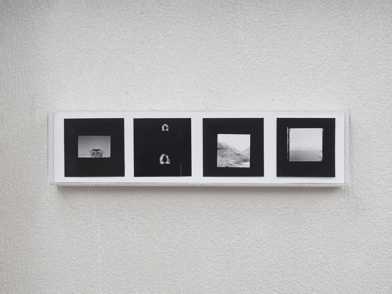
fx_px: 623
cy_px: 147
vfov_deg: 26.6
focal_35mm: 55
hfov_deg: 34.9
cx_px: 196
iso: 100
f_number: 8
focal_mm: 70
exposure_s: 1/125
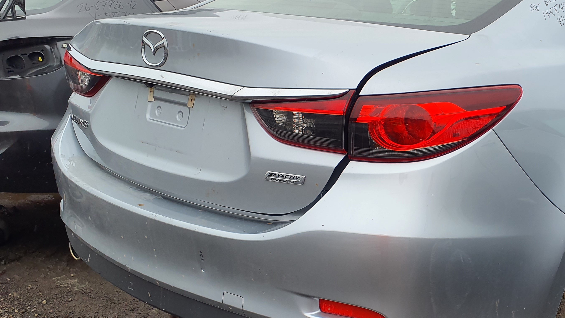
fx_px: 674
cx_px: 425
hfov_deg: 44.0
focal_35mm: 45
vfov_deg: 26.5
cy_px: 173
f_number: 1.9
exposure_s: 1/526
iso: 40
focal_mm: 3.58
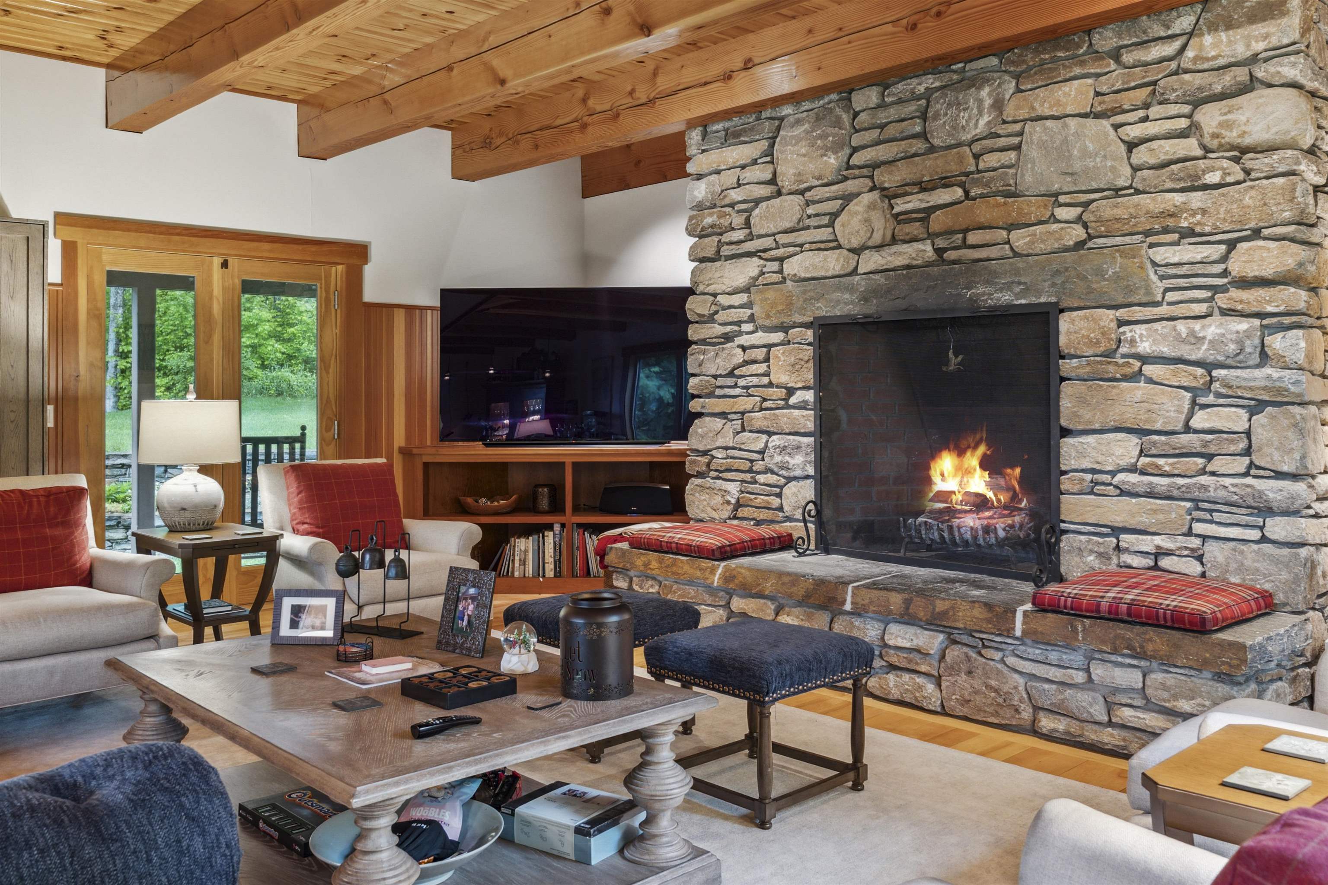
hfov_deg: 63.7
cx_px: 664
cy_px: 442
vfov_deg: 45.0
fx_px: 1070
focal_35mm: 29
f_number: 7.1
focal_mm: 19.5
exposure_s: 1/2
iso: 500
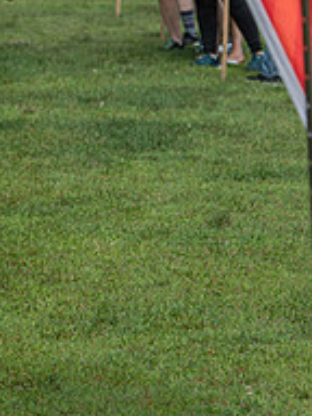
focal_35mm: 355
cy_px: 38
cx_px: 98
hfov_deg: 4.2
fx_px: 4266
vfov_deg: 5.6
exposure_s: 1/800
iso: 200
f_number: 5.6
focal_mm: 122
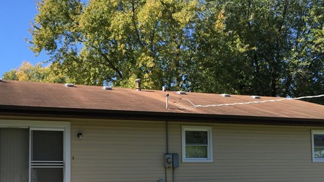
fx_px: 387
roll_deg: +0.3
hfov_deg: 45.4
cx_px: 153
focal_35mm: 45
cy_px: 155
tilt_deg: +2.4
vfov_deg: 25.9
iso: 32
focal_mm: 4.15
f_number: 2.2
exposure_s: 1/807
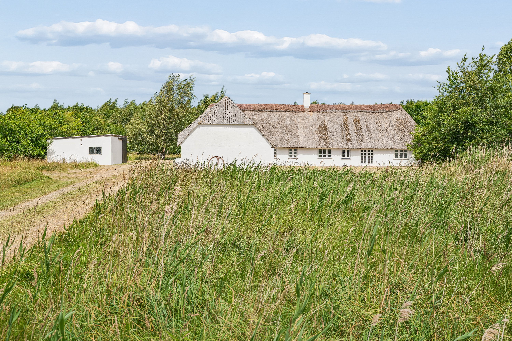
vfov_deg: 27.5
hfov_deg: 40.3
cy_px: 170
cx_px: 256
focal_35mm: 49
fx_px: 697
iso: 160
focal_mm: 49
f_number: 8
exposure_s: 1/320
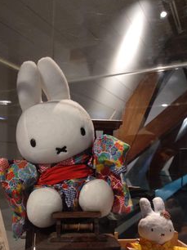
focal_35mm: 34
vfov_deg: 53.2
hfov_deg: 41.3
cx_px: 65
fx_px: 245
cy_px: 160
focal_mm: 3.81
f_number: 2.2
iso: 500
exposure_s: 1/25
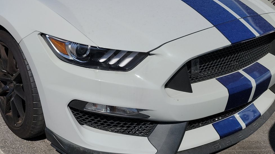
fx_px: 314
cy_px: 46
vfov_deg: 27.5
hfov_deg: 45.6
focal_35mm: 43
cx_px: 67
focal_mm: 6.7
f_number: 1.8
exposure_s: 1/1823
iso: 50
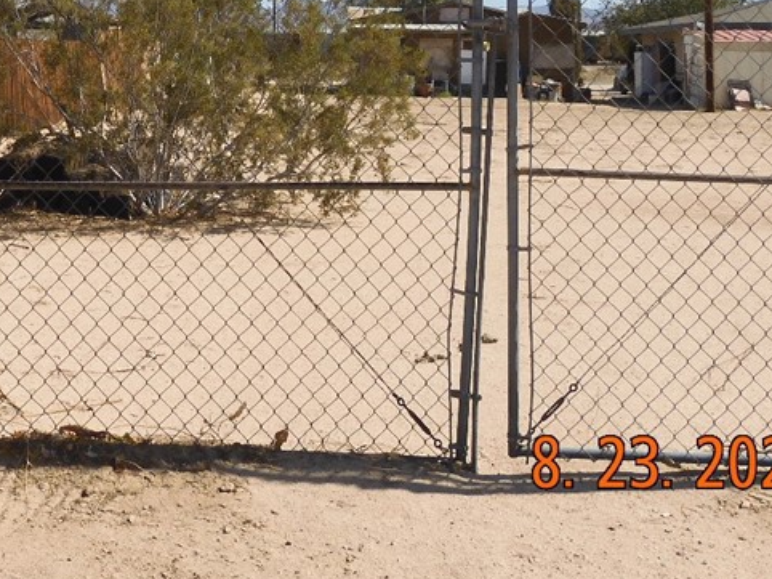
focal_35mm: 51
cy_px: -16
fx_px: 1137
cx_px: 303
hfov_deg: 37.3
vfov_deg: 26.8
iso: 100
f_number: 3.4
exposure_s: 1/1600
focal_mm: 4.3
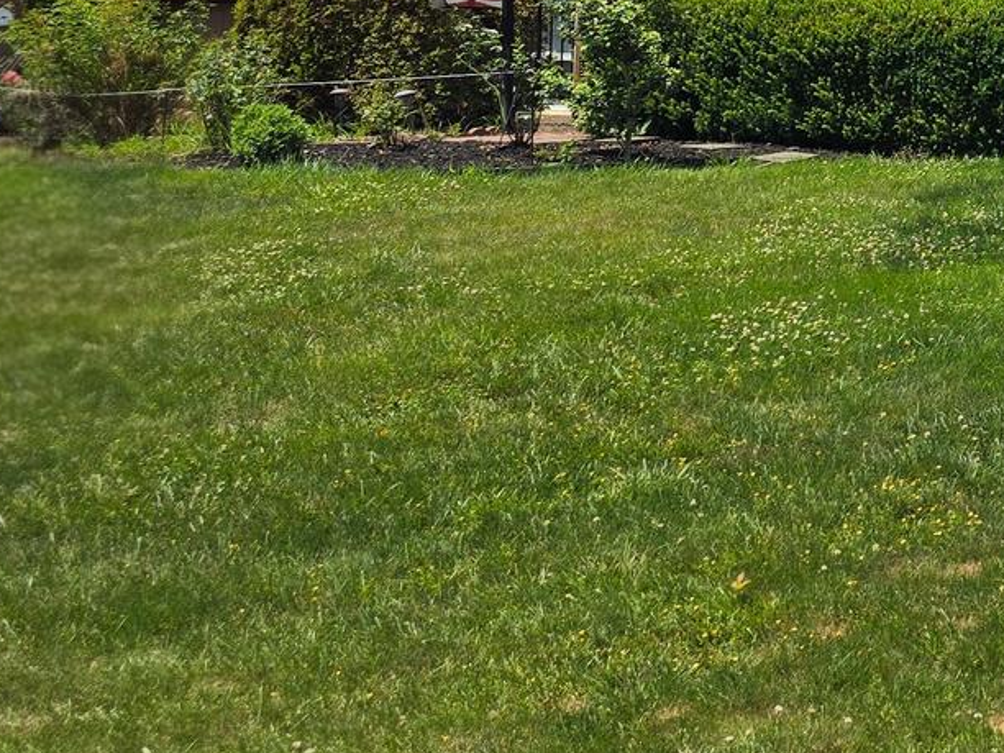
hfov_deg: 22.4
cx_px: 1340
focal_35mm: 77
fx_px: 2233
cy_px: 0
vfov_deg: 18.6
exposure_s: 1/909
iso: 12
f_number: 1.7
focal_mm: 6.3
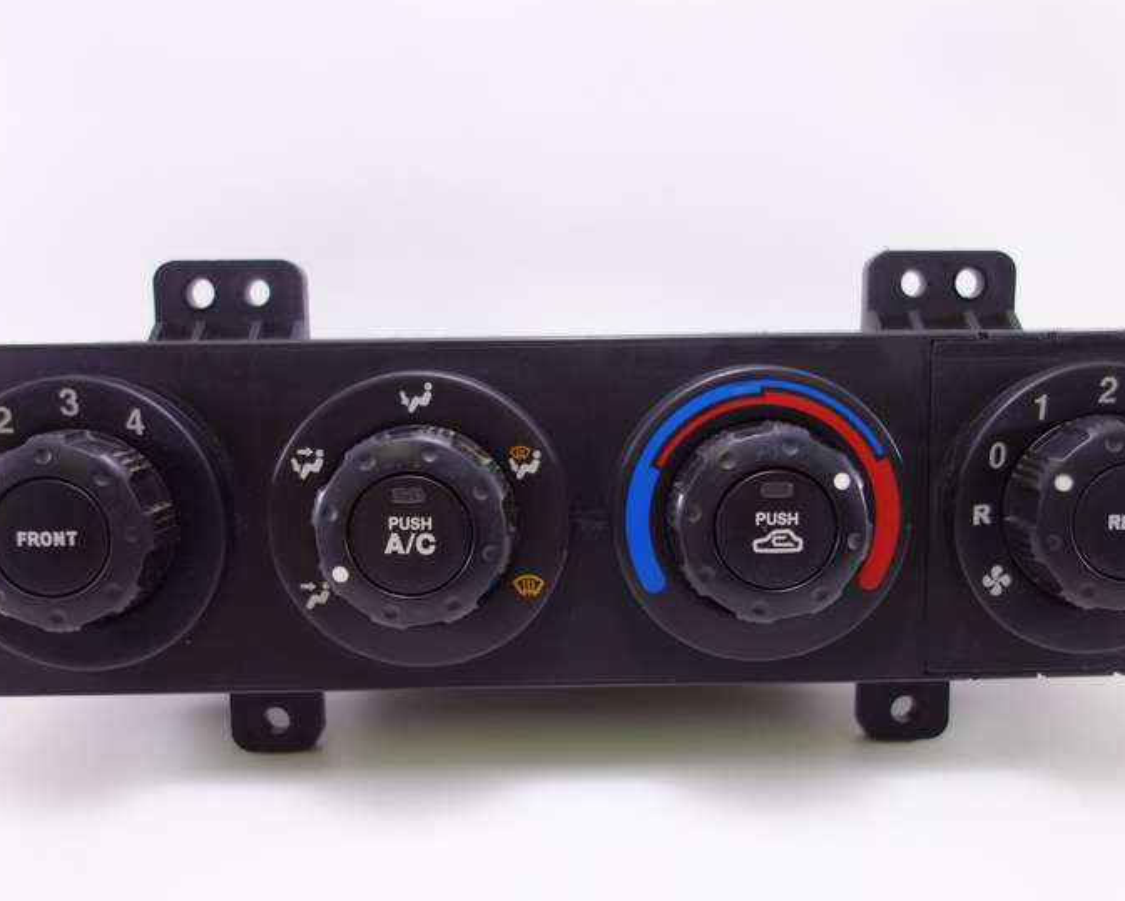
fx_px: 1066
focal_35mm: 32
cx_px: 585
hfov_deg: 55.6
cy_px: 449
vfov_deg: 45.8
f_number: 1.8
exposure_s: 1/100
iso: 125
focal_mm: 10.4
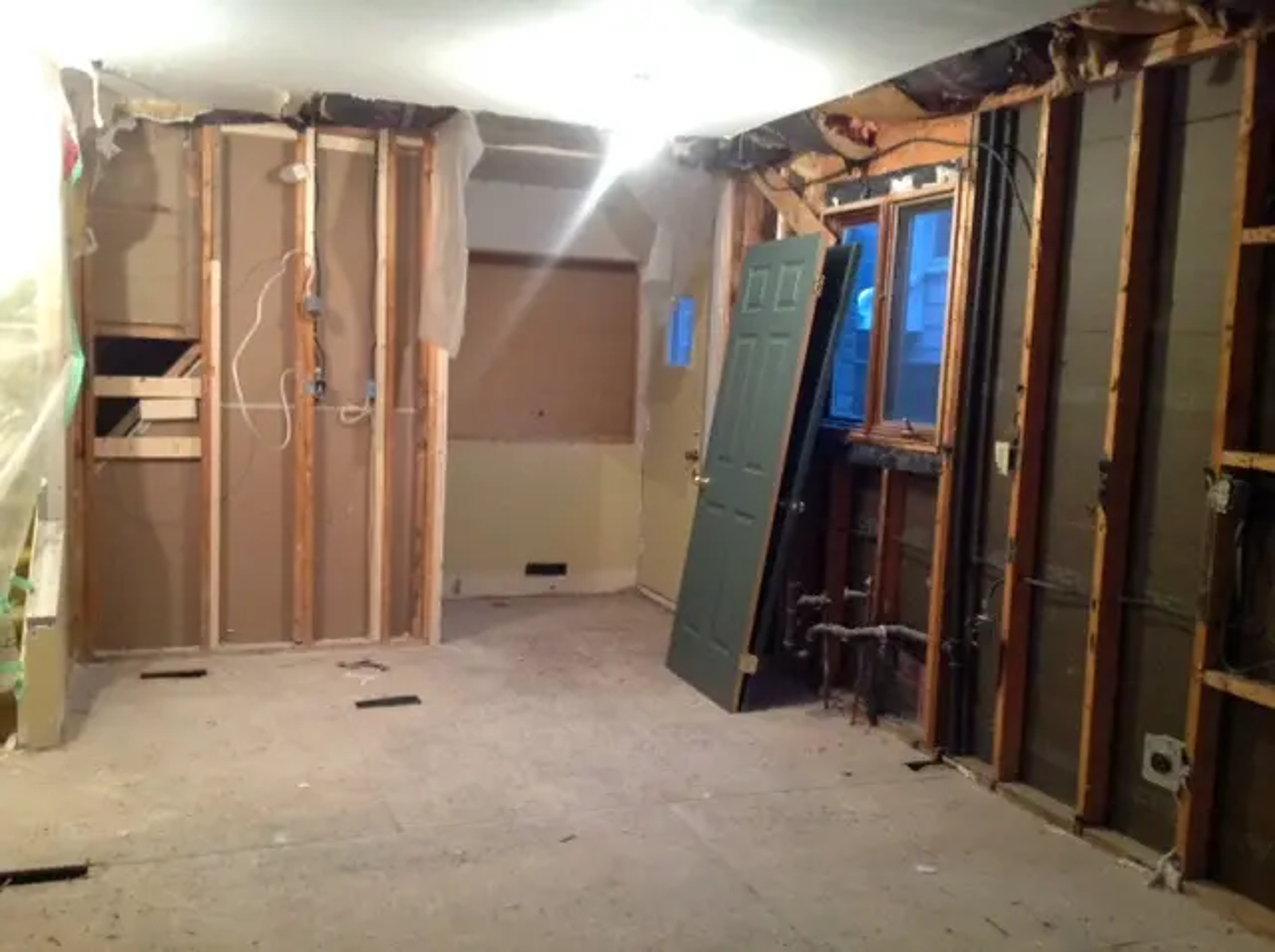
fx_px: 1287
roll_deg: -1.3
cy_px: 476
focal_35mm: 35
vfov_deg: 40.6
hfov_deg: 52.7
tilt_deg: -6.9
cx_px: 638
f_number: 2.4
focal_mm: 4.28
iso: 500
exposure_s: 1/15
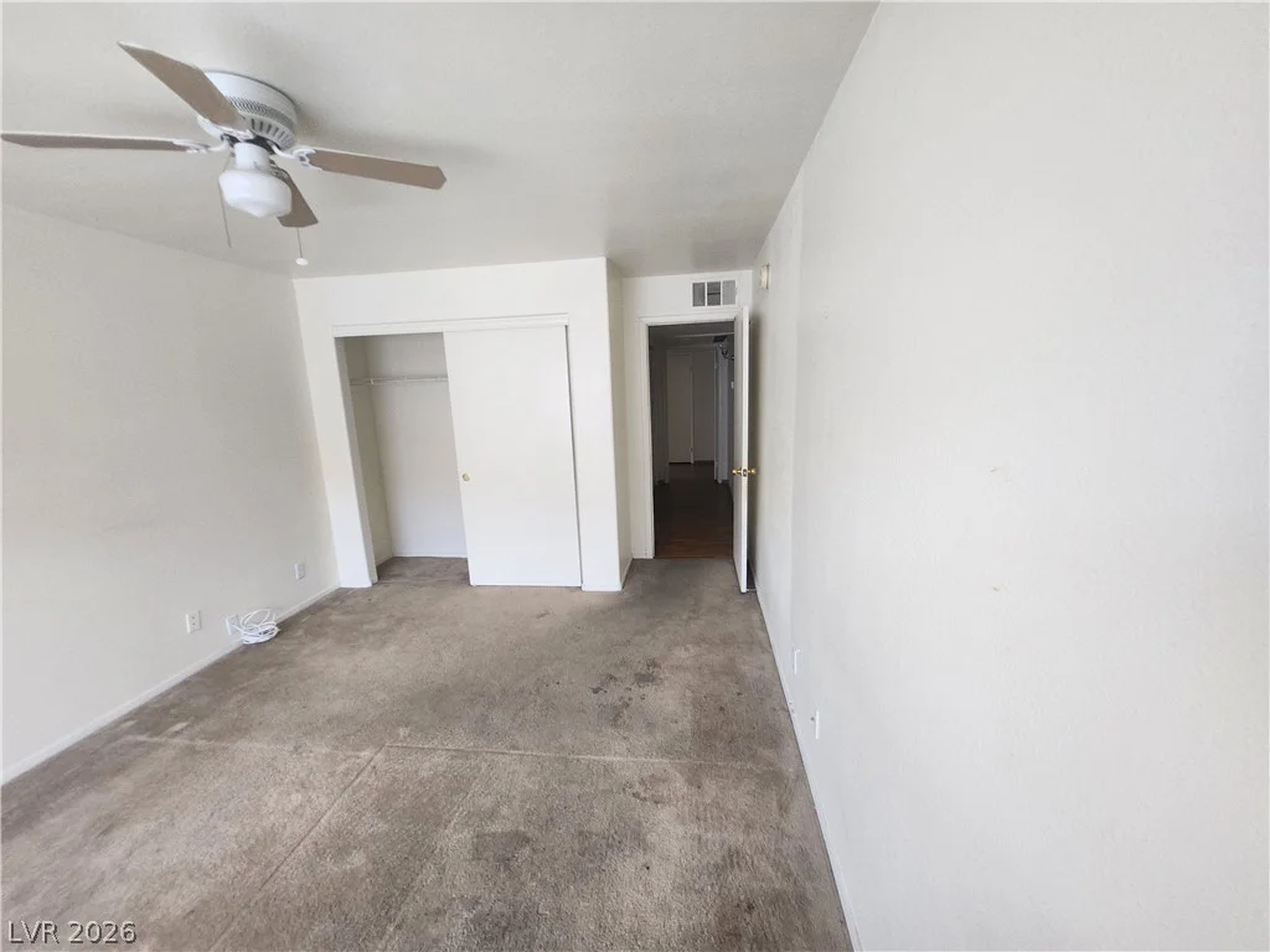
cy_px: 476
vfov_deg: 89.9
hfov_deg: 106.2
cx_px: 635
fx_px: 477
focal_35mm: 13
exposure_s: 1/60
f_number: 2.2
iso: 250
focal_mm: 1.74
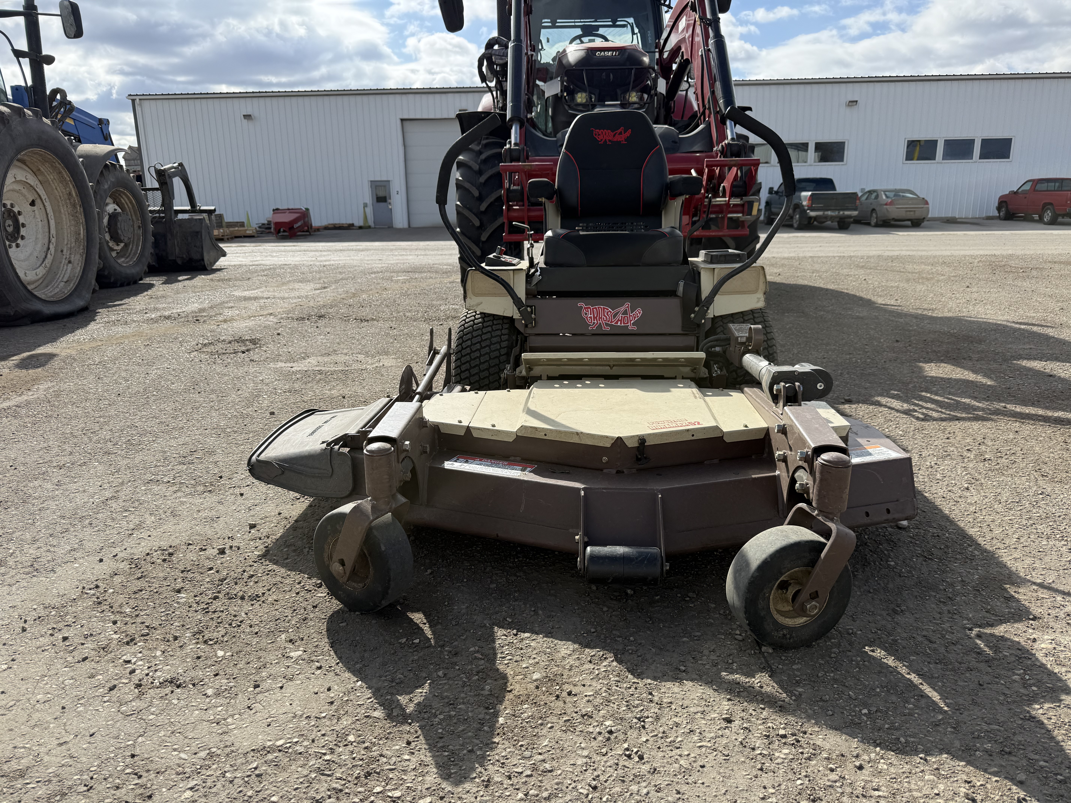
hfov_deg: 71.6
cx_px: 536
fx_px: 743
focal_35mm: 24
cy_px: 402
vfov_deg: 56.8
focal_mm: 6.76
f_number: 1.78
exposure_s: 1/4167
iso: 80
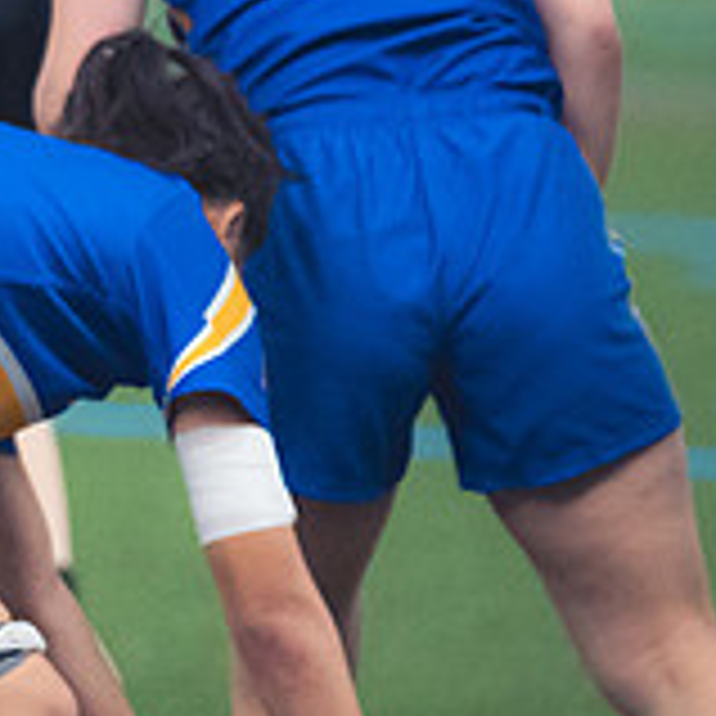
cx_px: -500
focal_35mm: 931
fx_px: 21787
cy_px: 378
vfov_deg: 1.9
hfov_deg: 1.9
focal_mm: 200
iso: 3600
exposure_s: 1/320
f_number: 2.8
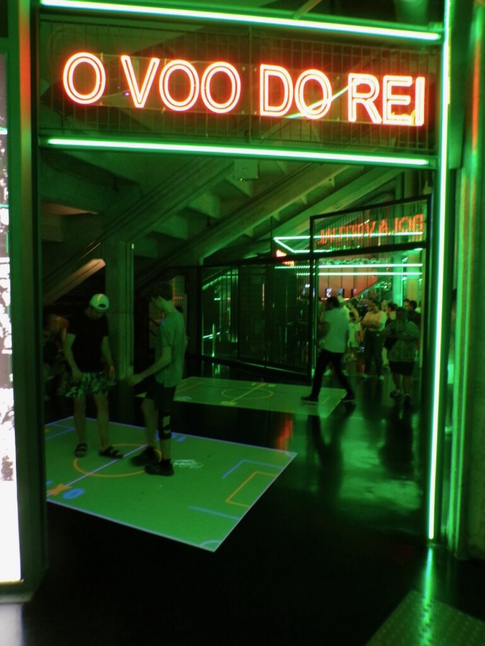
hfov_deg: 56.8
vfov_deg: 71.6
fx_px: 448
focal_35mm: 24
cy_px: 323
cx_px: 242
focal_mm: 4.3
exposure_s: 1/34
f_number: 3
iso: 578
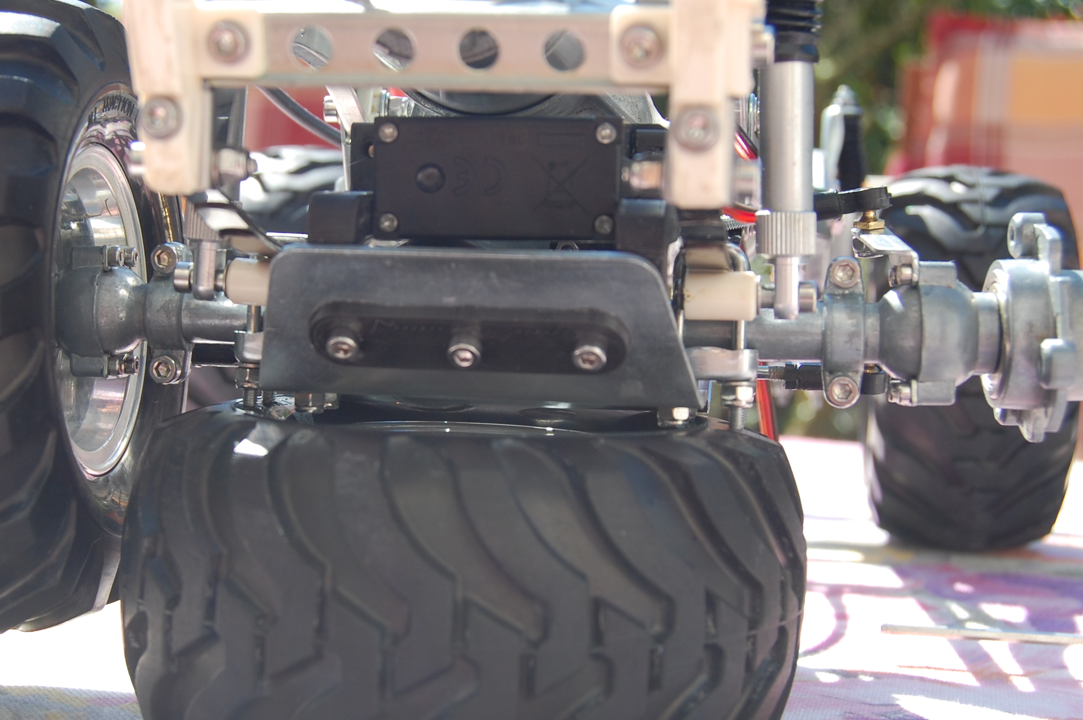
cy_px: 370
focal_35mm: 63
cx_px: 420
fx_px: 1894
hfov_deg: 31.8
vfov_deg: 21.5
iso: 200
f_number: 7.1
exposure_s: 1/200
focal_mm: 32
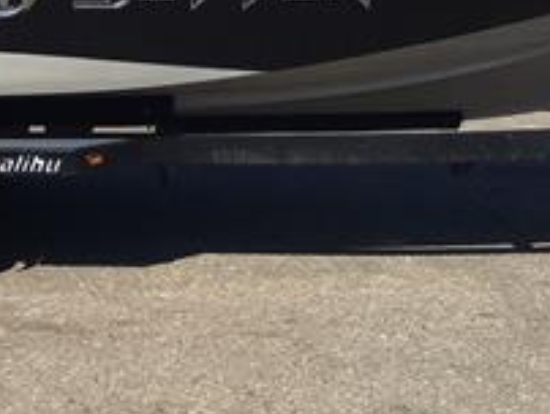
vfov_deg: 14.9
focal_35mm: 98
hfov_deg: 19.6
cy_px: 35
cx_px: 54
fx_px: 1559
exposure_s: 1/1116
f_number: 2.4
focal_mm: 3.3
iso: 25
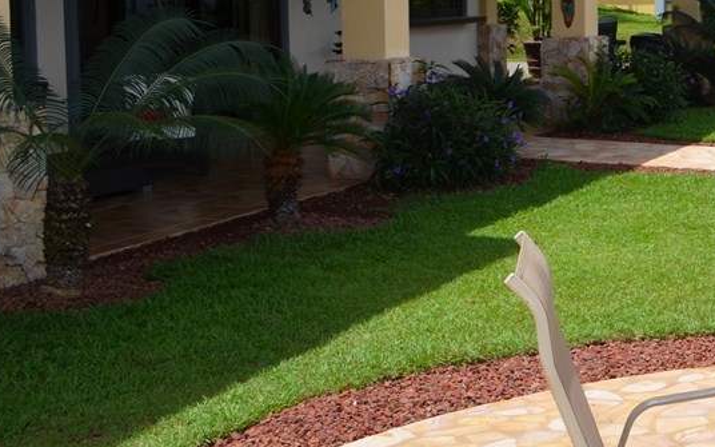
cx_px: 735
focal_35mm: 66
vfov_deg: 19.4
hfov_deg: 28.9
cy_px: 63
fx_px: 1286
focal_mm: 20
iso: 100
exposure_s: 1/200
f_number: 10
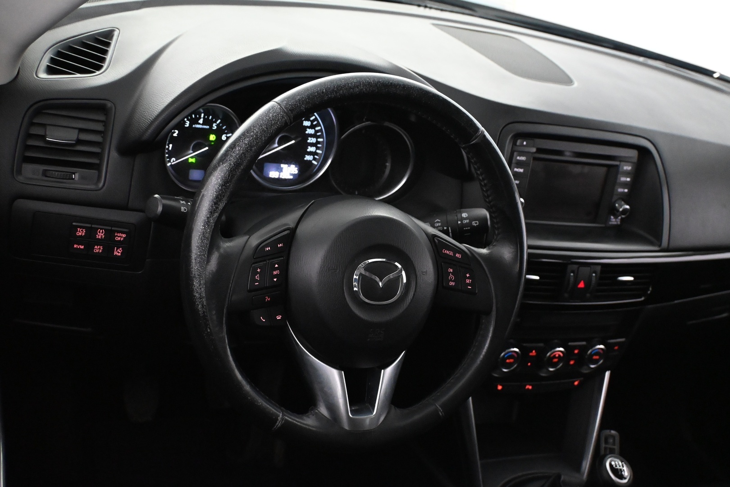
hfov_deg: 47.2
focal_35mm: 41
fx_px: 836
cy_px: 244
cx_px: 365
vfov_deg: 32.4
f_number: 4.5
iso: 6400
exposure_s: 1/60
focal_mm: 27.5
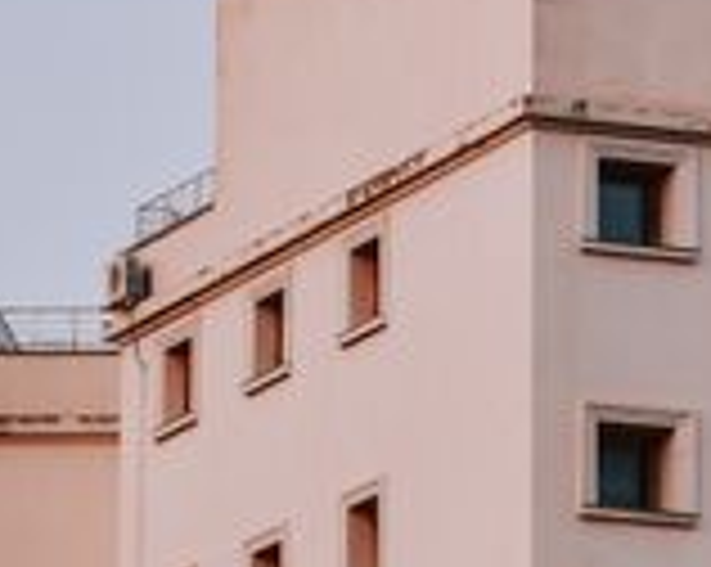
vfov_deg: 3.2
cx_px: 605
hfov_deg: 4.0
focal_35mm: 480
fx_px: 10078
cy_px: 148
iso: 200
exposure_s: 1/500
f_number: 2.8
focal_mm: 105
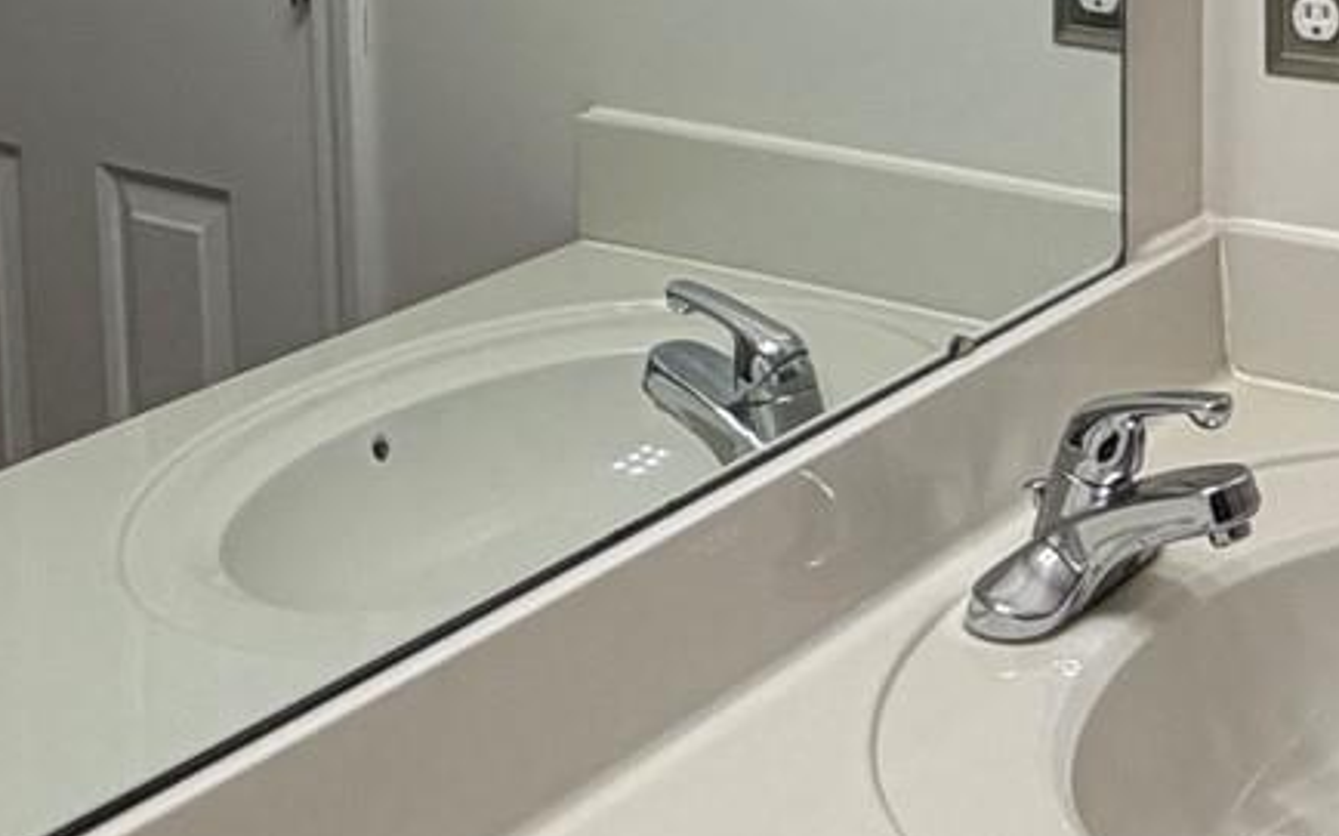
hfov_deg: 28.4
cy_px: -253
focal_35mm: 70
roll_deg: +1.4
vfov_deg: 17.4
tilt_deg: -5.9
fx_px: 2554
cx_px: 1157
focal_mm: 2.22
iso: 125
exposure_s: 1/120
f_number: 2.2
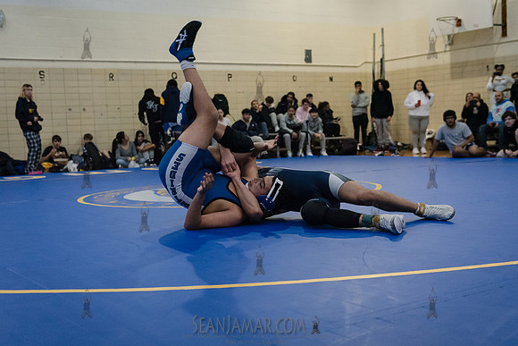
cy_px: 190
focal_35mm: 46
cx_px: 259
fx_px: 659
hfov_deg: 42.9
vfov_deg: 29.4
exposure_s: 1/400
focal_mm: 40
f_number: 3.2
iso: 6400
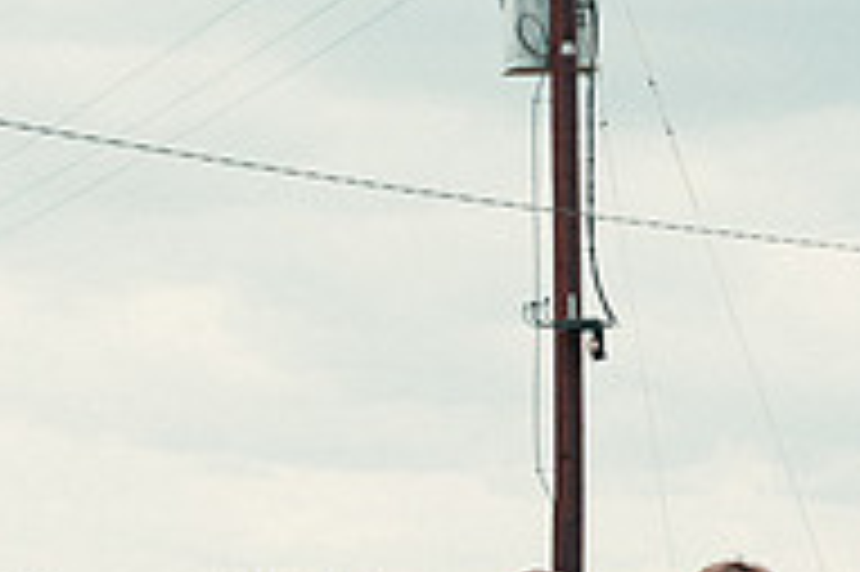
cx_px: -72
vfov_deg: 9.7
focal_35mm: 137
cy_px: 826
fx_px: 3270
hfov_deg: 14.6
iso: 125
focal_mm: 45
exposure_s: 1/160
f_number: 6.3
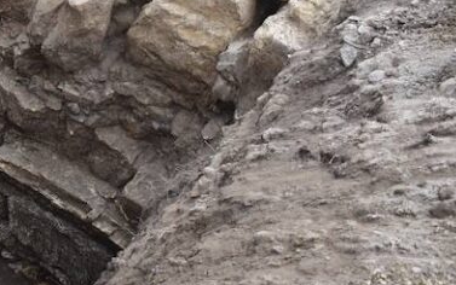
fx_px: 696
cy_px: 36
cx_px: 30
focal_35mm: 56
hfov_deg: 33.9
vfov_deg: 22.7
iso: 400
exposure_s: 1/250
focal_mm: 18
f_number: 5
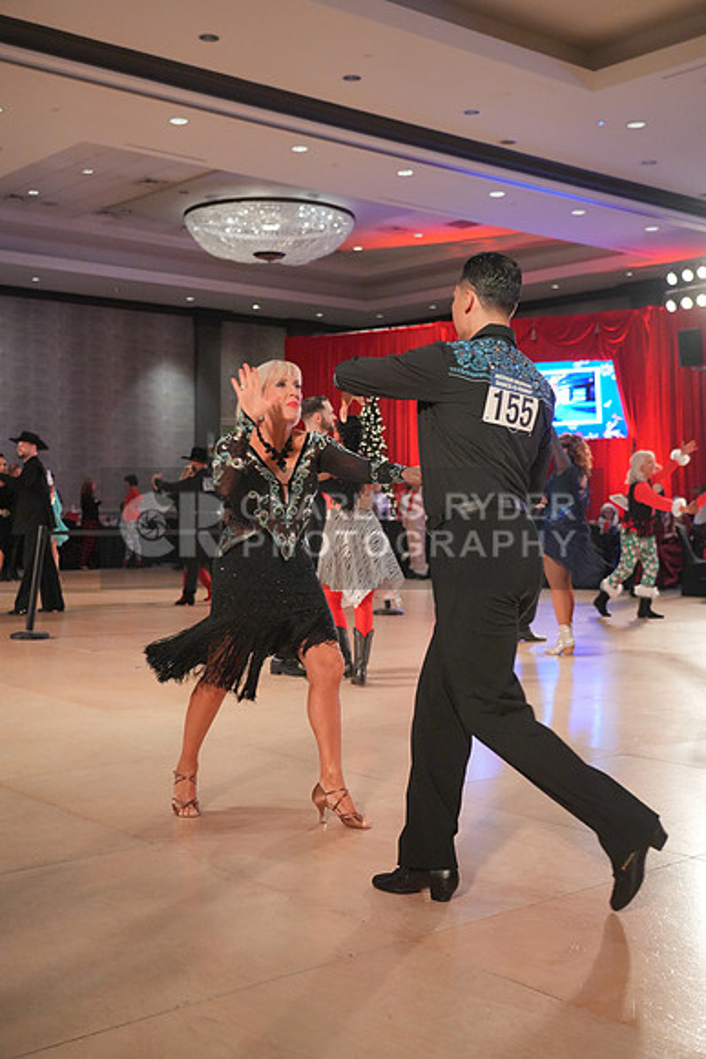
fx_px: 1205
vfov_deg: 47.4
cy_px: 530
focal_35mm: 41
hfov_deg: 32.6
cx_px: 353
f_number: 4
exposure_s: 1/400
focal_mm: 41
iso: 4000
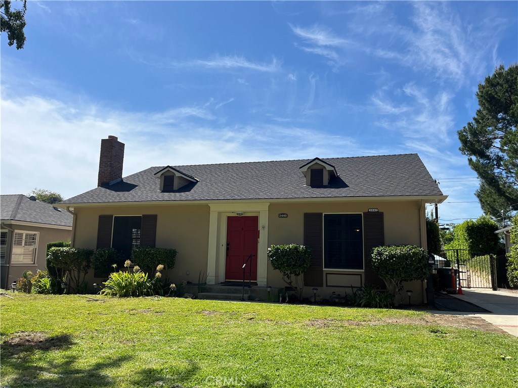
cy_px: 194
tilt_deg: +9.2
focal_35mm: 26
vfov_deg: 53.1
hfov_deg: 67.3
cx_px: 259
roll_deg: -1.6
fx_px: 389
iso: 50
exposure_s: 1/4651
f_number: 1.6
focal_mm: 5.1
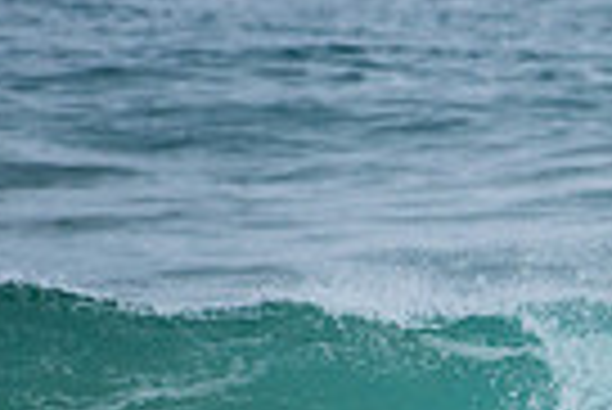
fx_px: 36248
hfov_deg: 1.0
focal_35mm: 2130
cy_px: 606
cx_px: 1161
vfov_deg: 0.6
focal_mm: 500
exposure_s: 1/1000
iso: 360
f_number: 5.6
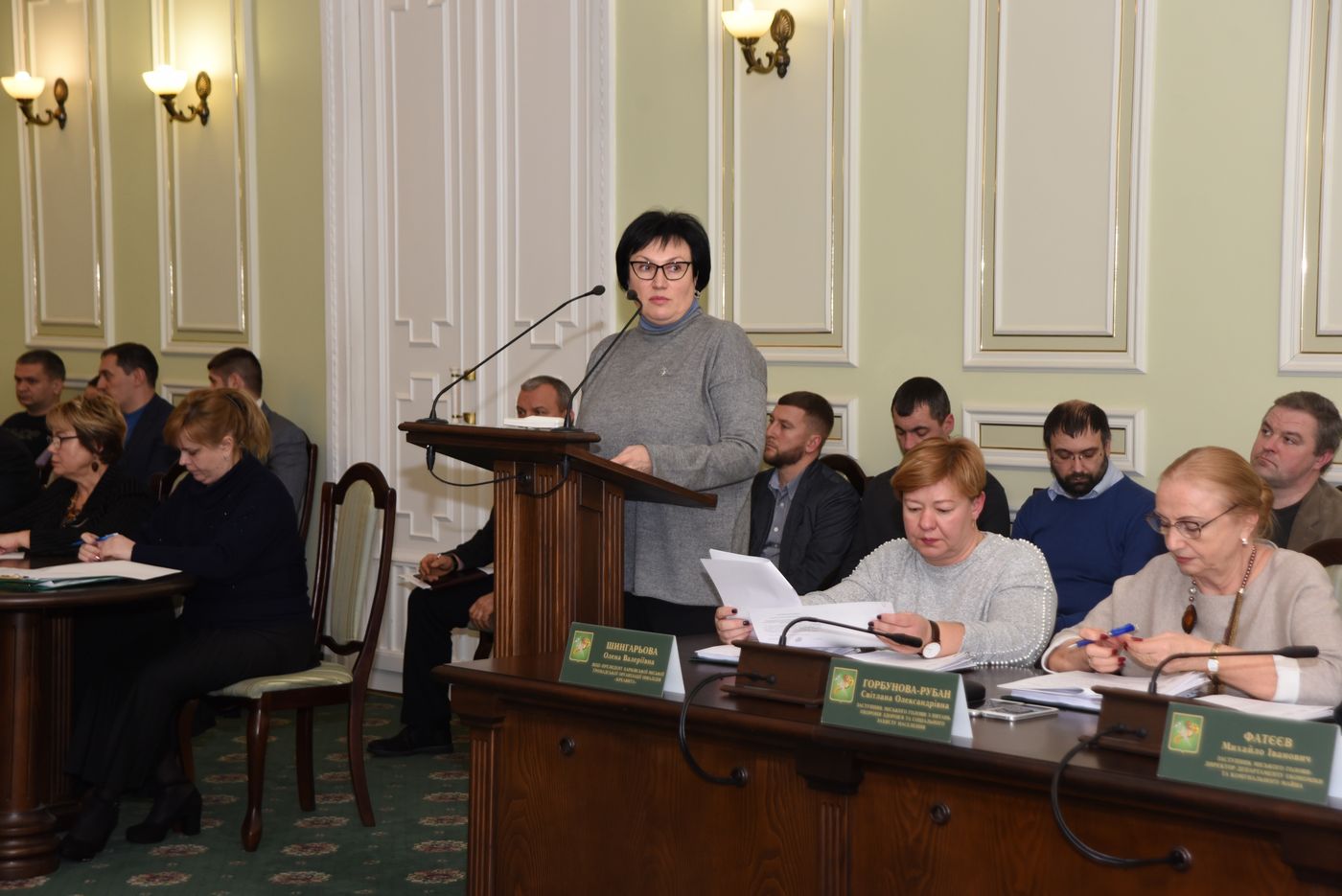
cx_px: 671
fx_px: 2461
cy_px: 448
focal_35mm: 66
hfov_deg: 30.5
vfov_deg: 20.6
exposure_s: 1/200
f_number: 5
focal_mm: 66
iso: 1000
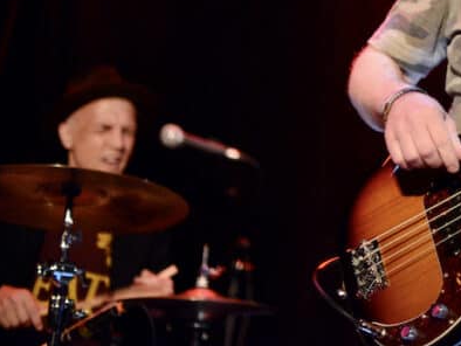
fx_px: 1666
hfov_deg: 15.1
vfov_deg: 11.7
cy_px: -49
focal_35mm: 125
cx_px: 597
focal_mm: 50
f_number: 1.4
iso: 3200
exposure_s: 1/100
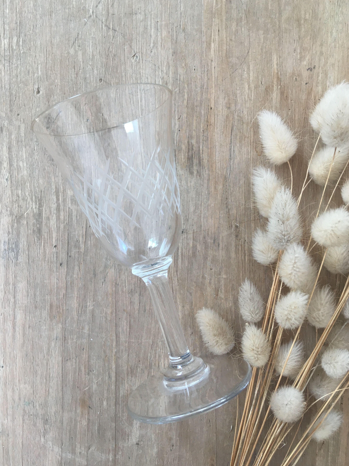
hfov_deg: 46.8
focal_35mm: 30
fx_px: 403
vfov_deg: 60.0
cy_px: 230
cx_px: 179
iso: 25
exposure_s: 1/33
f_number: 2.2
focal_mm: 4.15
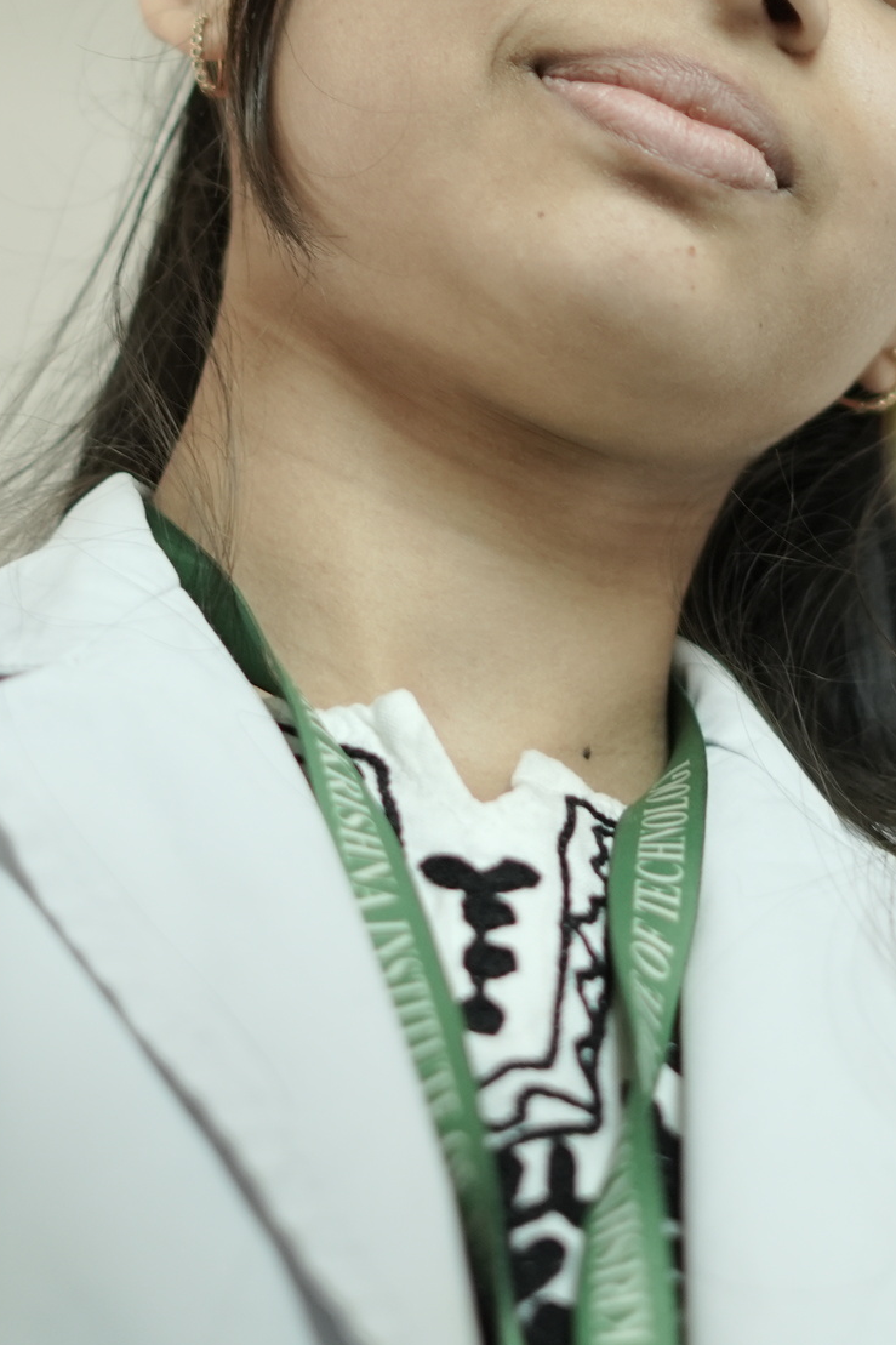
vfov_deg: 12.9
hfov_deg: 8.7
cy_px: 130
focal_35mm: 158
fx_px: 5900
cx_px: 729
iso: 500
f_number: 1.8
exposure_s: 1/250
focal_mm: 50
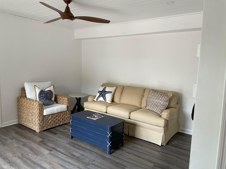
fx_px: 170
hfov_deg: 67.3
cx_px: 113
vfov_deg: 53.1
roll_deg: -1.3
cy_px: 84
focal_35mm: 26
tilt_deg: -6.6
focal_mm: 4.2
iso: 80
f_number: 1.6
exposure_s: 1/60
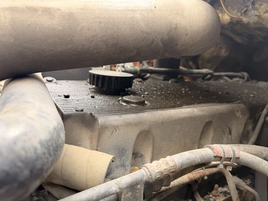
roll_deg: -1.1
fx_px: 186
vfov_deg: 56.8
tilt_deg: -14.1
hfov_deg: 71.6
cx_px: 134
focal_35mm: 24
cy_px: 100
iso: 80
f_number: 1.78
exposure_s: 1/203
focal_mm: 6.76
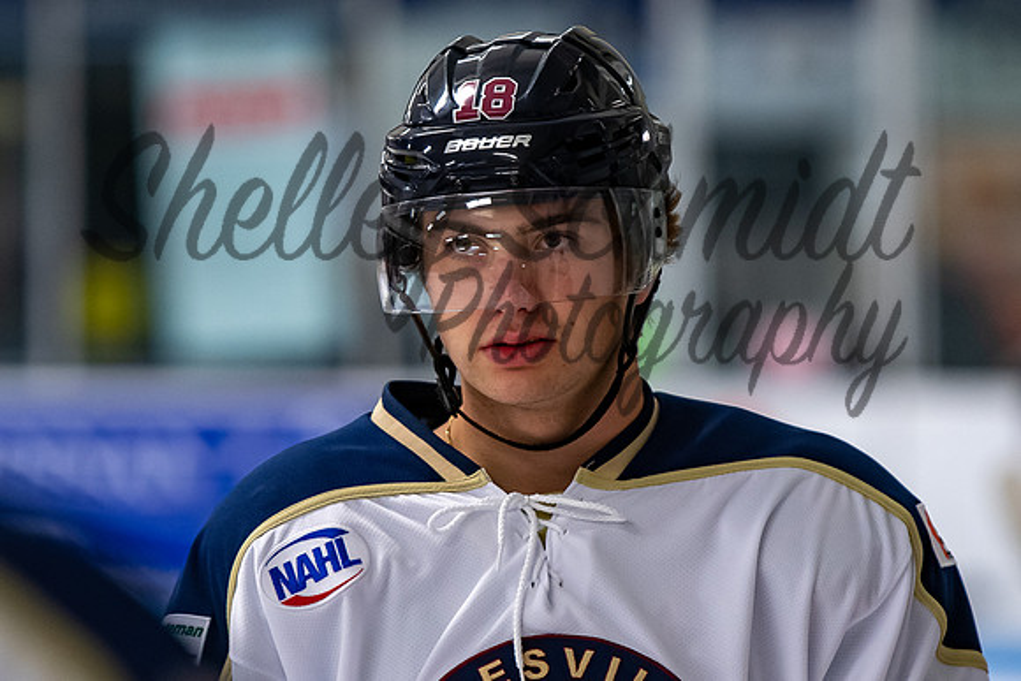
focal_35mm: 436
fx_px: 12367
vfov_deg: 3.2
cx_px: 507
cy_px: 359
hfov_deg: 4.7
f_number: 3.2
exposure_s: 1/640
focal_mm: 200
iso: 1250
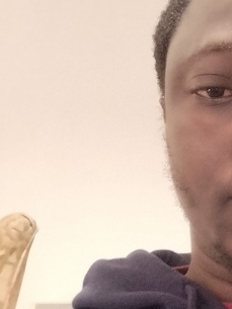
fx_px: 491
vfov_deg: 34.7
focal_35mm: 55
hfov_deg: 24.7
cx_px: 259
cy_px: 200
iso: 800
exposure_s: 1/20
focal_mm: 3.26
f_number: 2.4
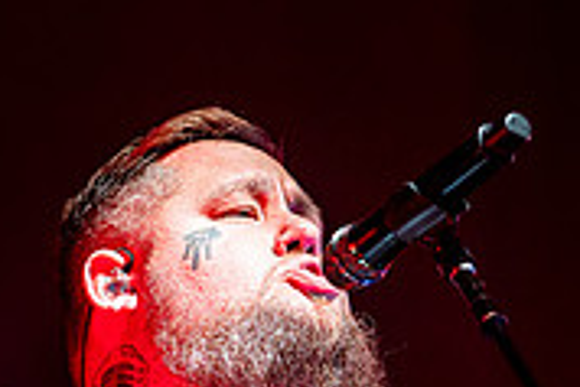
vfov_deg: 2.5
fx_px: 8933
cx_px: 205
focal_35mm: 554
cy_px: 304
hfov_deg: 3.7
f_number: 2.8
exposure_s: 1/500
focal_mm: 170
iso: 800
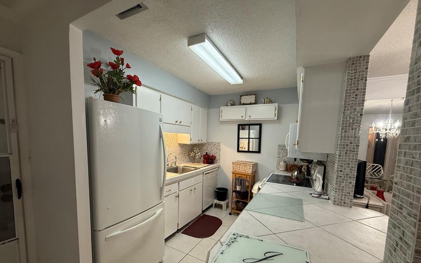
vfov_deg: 74.1
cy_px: 156
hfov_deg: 101.5
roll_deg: -1.6
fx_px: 172
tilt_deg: -5.0
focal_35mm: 15
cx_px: 212
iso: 250
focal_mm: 2.22
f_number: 2.2
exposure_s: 1/120
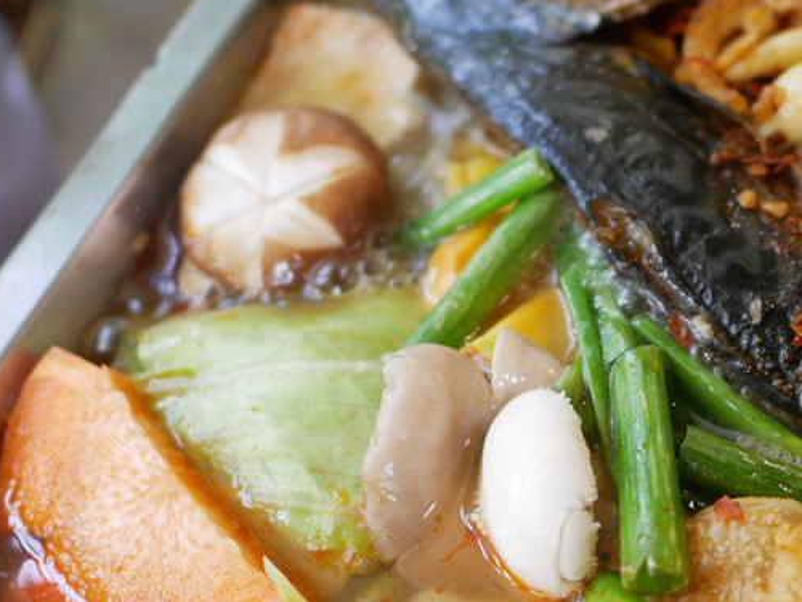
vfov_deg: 24.1
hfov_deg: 31.9
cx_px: 528
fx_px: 1390
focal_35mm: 60
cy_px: 461
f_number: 1.7
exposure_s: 1/125
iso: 200
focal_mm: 15
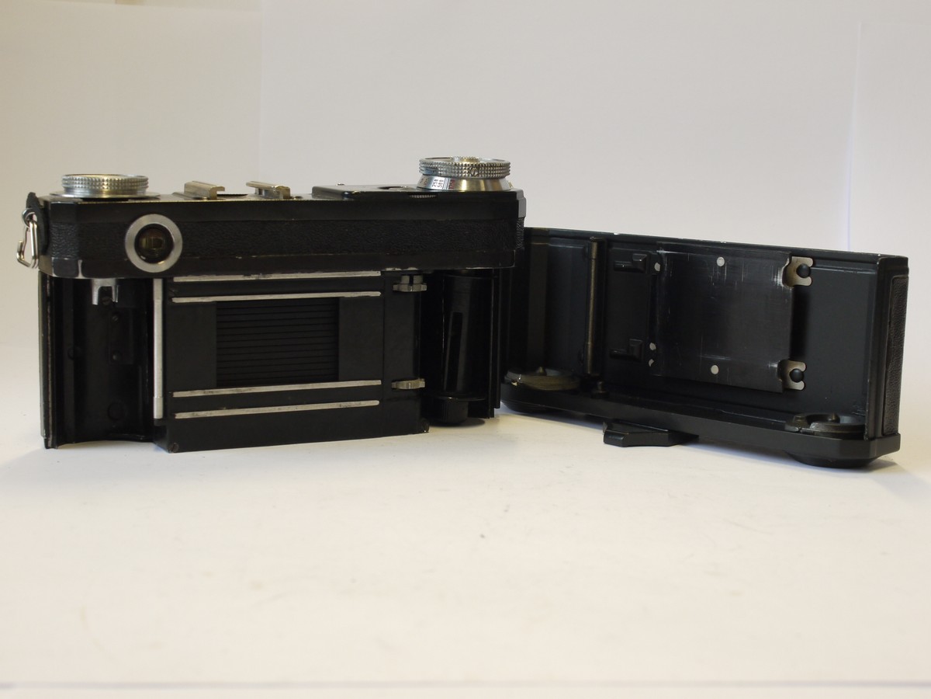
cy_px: 350
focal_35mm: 60
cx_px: 466
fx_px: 1614
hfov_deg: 32.2
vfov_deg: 24.4
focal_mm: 30
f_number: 9
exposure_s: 1/20
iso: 400
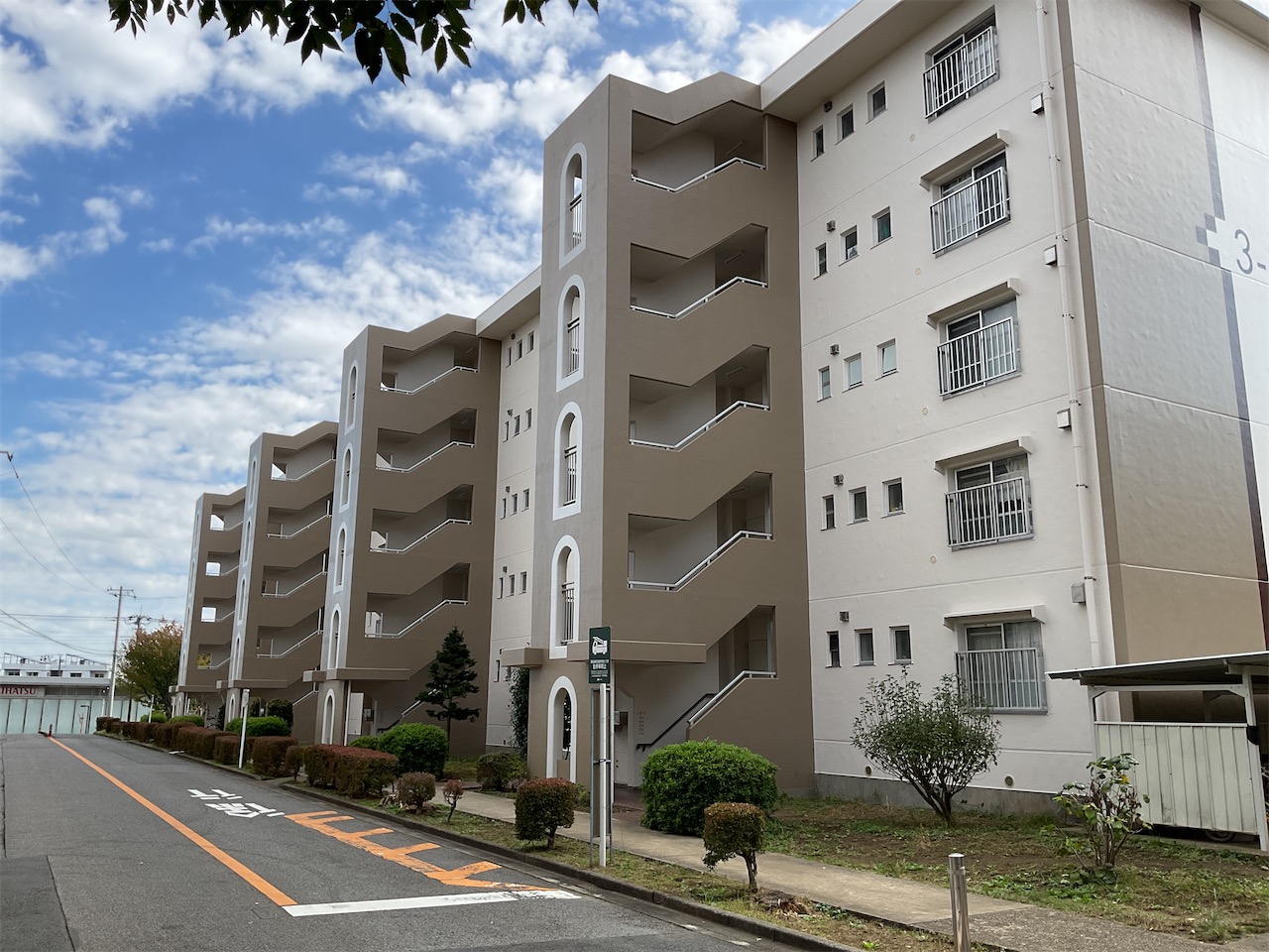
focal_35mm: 29
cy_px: 476
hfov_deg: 61.7
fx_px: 1063
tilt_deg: +12.5
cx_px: 634
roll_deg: +0.2
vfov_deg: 48.2
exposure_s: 1/1848
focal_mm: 3
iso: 25
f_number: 1.8
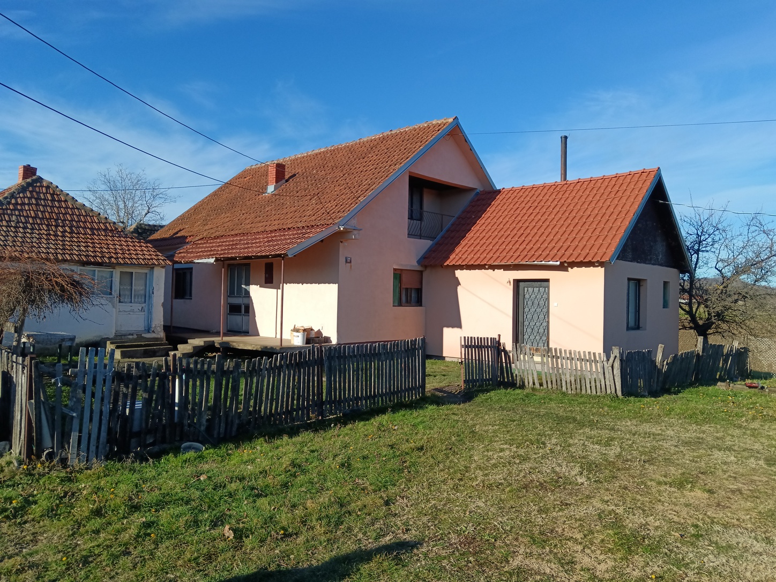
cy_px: 291
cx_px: 388
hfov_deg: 65.3
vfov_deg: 51.4
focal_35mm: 27
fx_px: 605
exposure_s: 1/840
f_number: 1.9
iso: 100
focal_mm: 4.95
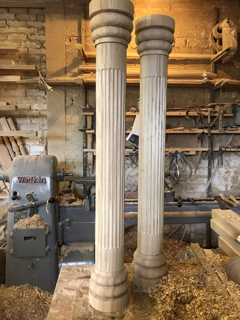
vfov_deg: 63.4
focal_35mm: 28
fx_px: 259
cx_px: 120
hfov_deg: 49.7
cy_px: 160
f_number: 1.8
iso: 80
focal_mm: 3.99
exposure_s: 1/17
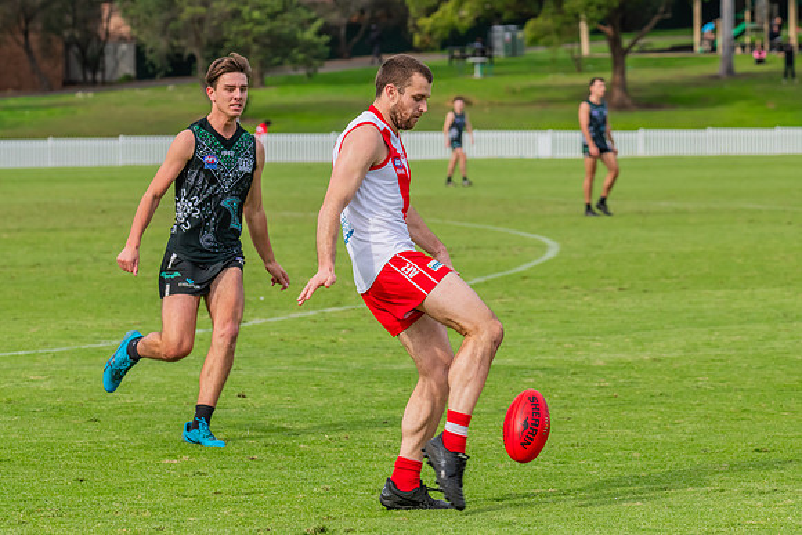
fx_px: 4425
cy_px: 278
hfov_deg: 10.4
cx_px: 416
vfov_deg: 6.9
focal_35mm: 199
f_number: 7.1
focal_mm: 190
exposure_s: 1/1600
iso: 800
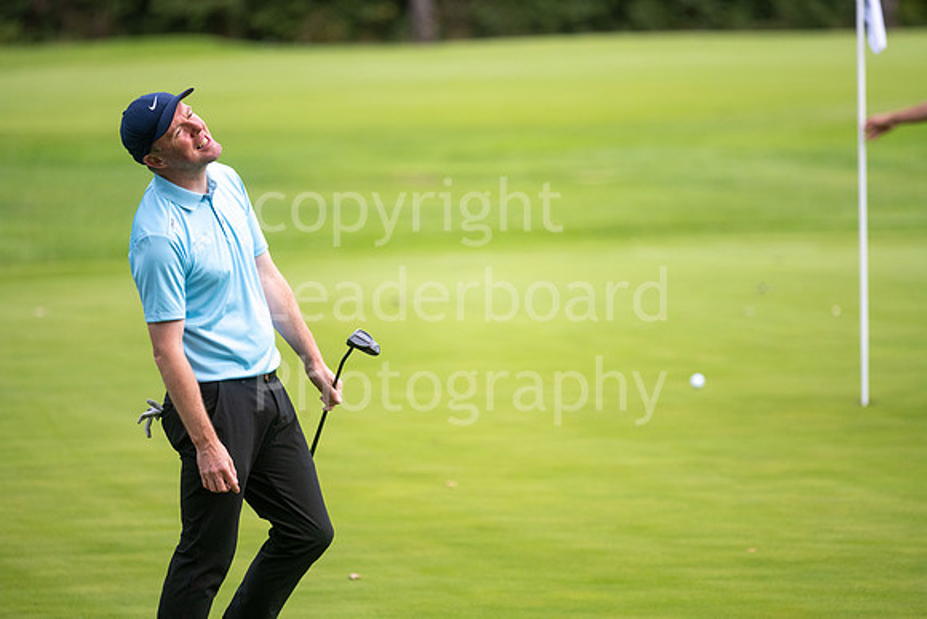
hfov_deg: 6.9
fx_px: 7726
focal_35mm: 300
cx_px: 464
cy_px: 310
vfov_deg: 4.6
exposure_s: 1/1250
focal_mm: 300
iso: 640
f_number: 4
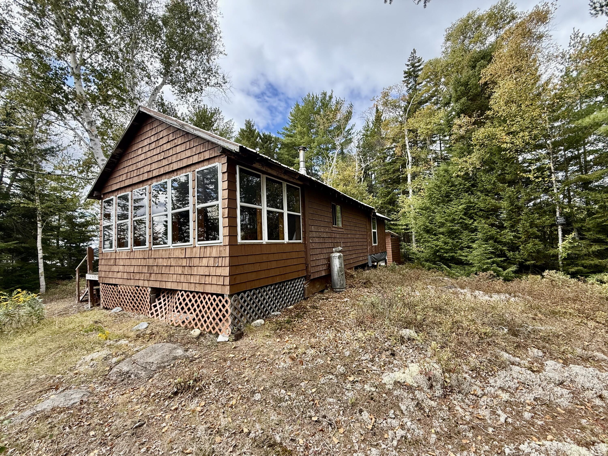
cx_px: 304
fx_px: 246
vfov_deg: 85.7
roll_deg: +2.7
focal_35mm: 14
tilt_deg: +4.1
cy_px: 228
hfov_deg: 102.1
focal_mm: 2.22
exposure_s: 1/433
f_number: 2.2
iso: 64
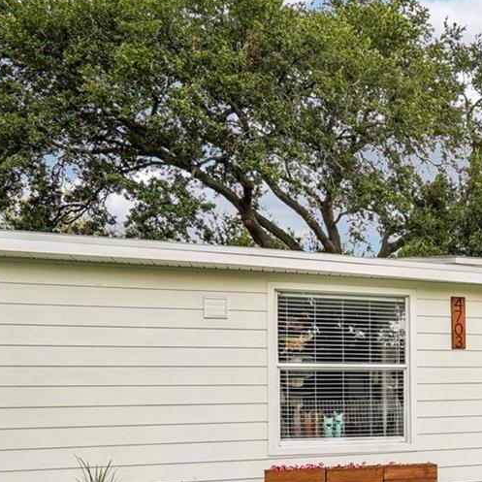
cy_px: 396
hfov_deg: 33.3
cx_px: 580
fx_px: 646
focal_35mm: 41
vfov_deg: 39.1
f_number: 8
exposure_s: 1/60
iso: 100
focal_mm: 10
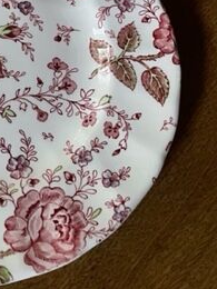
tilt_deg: -51.8
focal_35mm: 64
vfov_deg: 26.6
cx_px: -14
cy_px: -63
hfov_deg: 21.8
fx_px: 535
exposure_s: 1/34
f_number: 1.6
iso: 640
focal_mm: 4.2
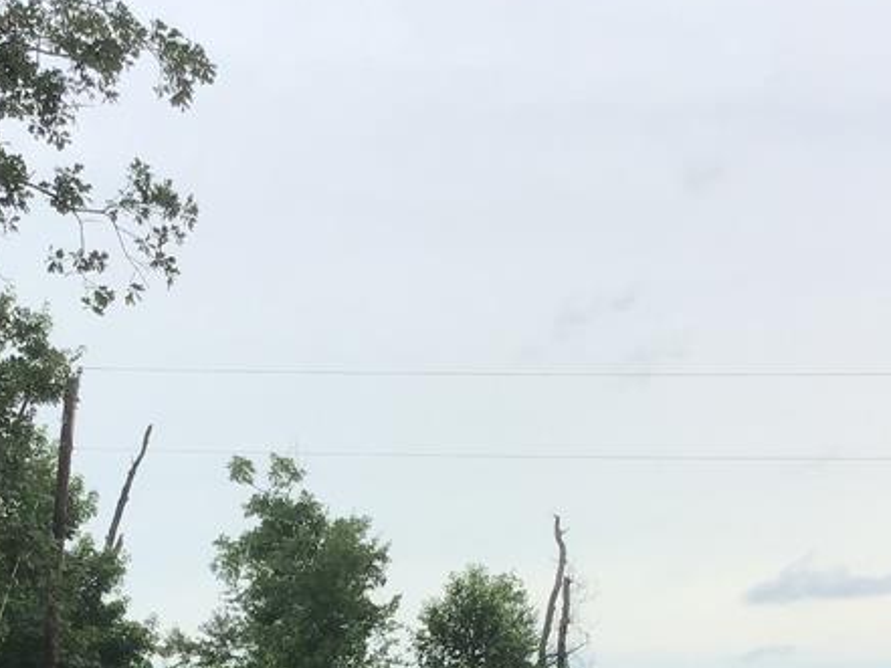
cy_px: 749
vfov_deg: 19.5
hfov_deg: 27.0
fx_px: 1854
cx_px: 392
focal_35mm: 72
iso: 25
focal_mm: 3.3
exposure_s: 1/1664
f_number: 2.4
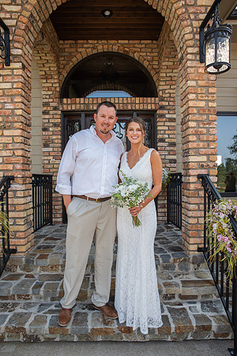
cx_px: 118
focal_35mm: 24
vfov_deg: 73.7
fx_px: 237
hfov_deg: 53.1
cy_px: 178
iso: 125
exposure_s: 1/160
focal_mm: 24
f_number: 4.5
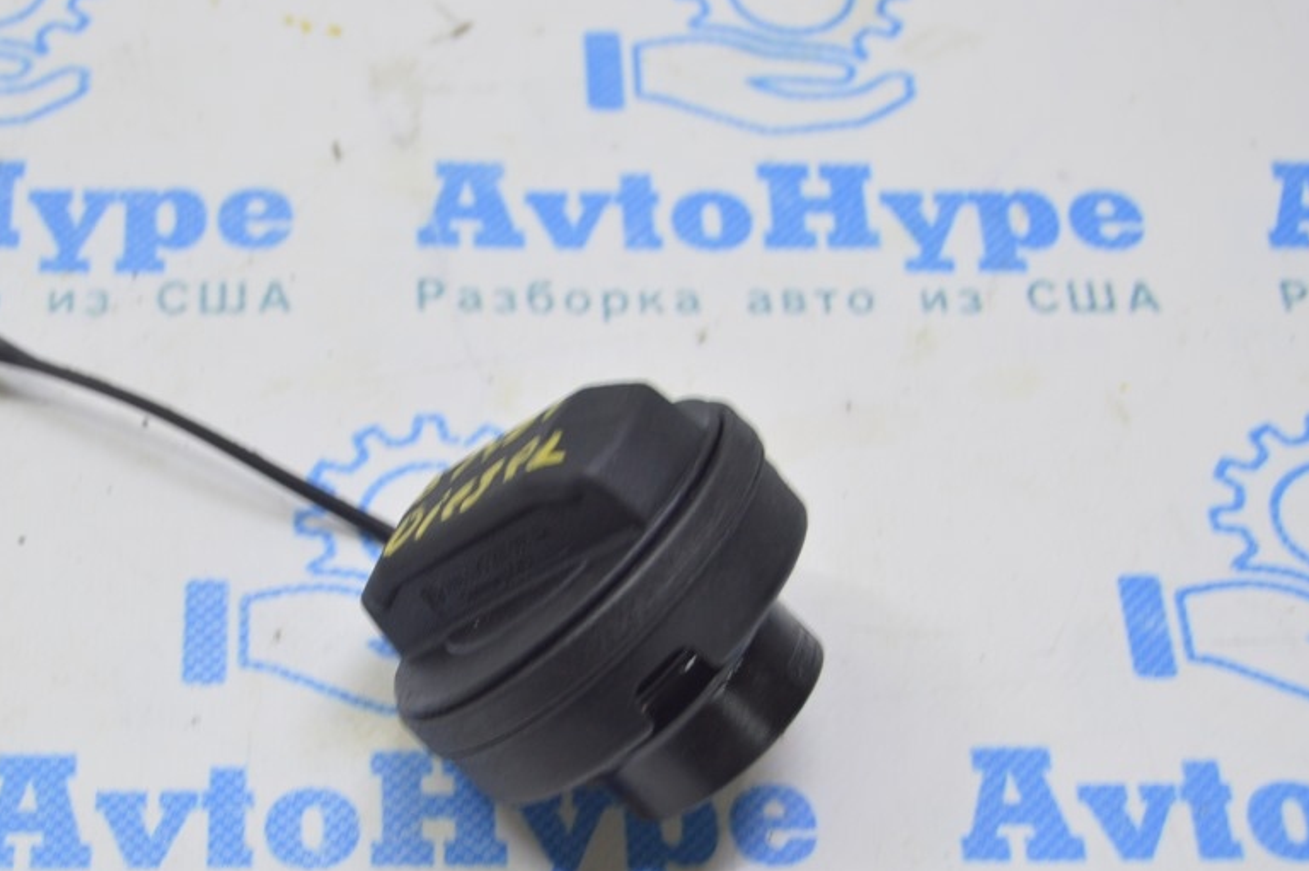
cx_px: 477
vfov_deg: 16.2
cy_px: 575
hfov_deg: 24.1
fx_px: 3052
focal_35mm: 84
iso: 400
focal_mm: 42
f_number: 5.6
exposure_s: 1/20
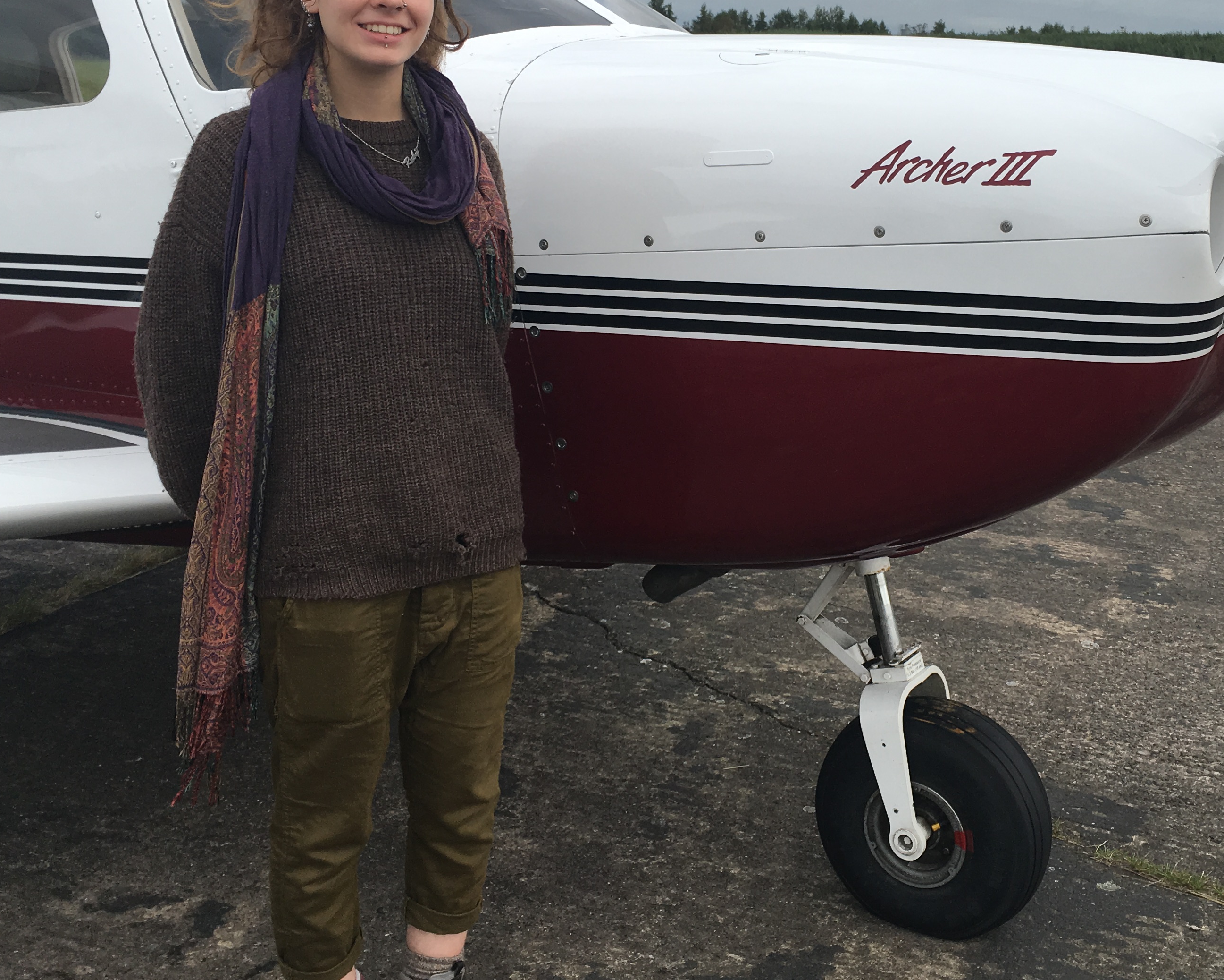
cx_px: 756
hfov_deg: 41.7
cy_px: 386
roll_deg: -0.7
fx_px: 1594
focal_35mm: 44
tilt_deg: -10.0
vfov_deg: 34.0
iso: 25
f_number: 2.2
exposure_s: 1/810
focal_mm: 4.15
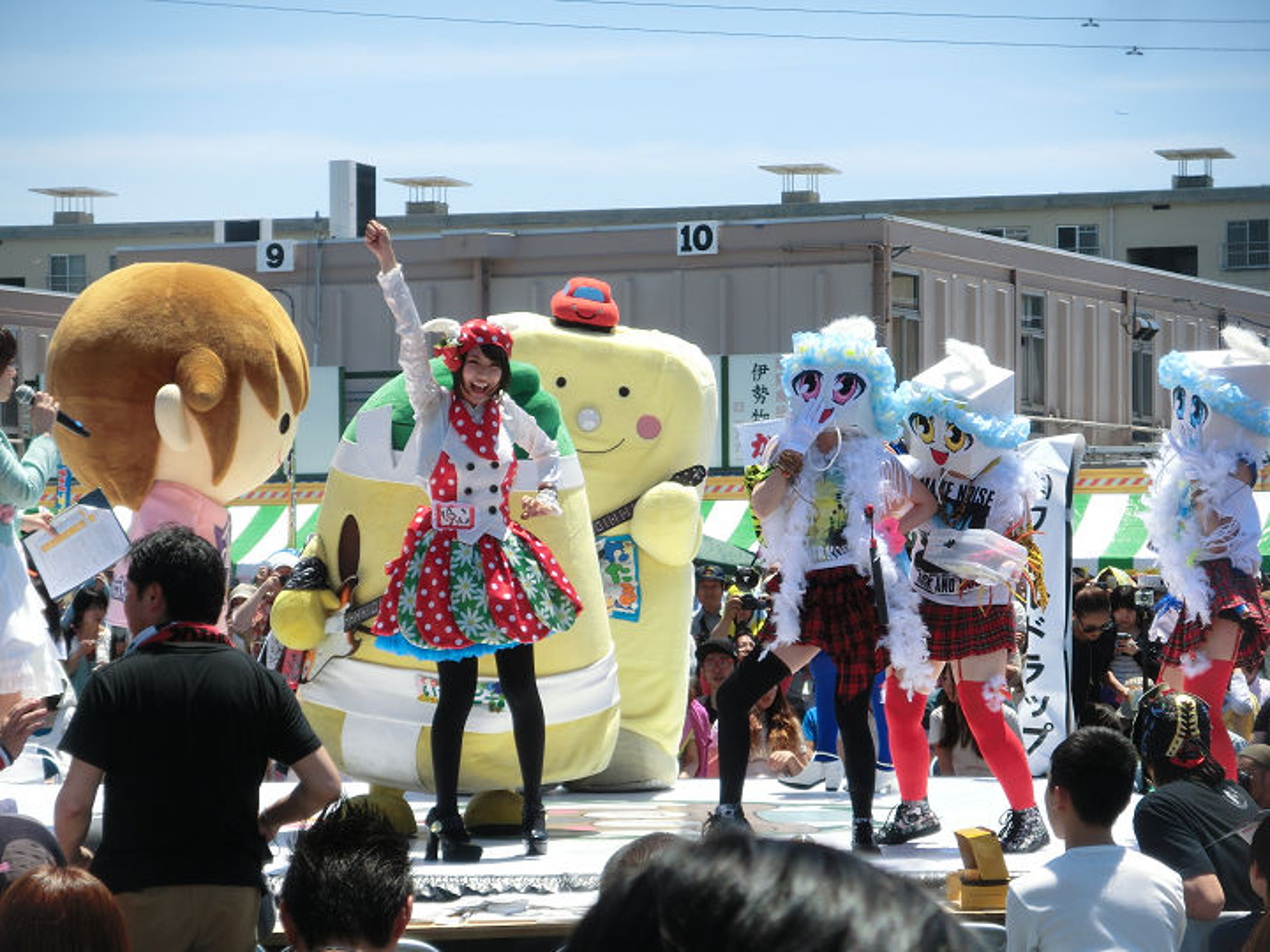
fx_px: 3962
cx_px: 635
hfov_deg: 18.2
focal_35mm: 108
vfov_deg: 13.7
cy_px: 476
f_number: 4.4
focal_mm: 19.1
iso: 100
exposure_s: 1/640
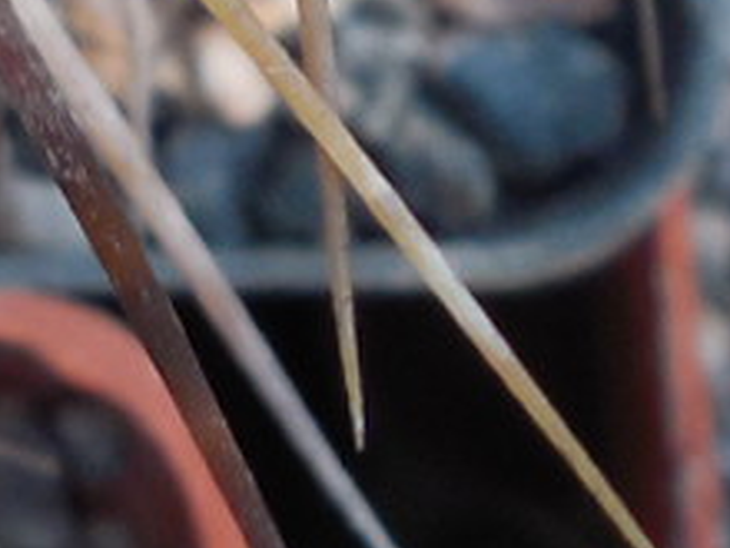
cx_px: -909
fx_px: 4745
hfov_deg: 8.2
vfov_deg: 6.1
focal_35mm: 225
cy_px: -1166
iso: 125
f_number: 3.6
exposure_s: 1/60
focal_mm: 5.6
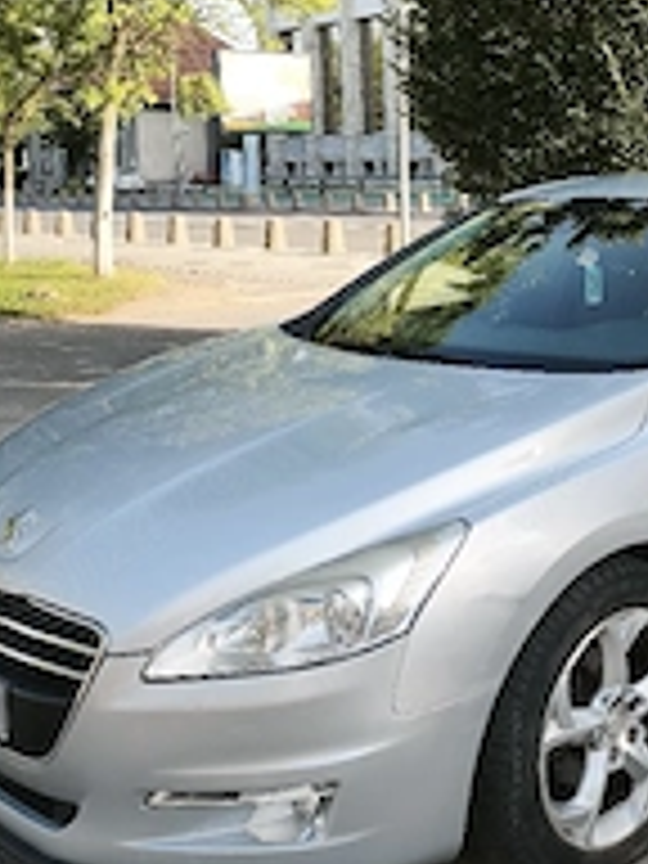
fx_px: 1198
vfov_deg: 39.0
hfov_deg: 29.4
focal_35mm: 48
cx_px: 536
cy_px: 266
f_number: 1.62
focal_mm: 6.45
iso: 50
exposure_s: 1/769
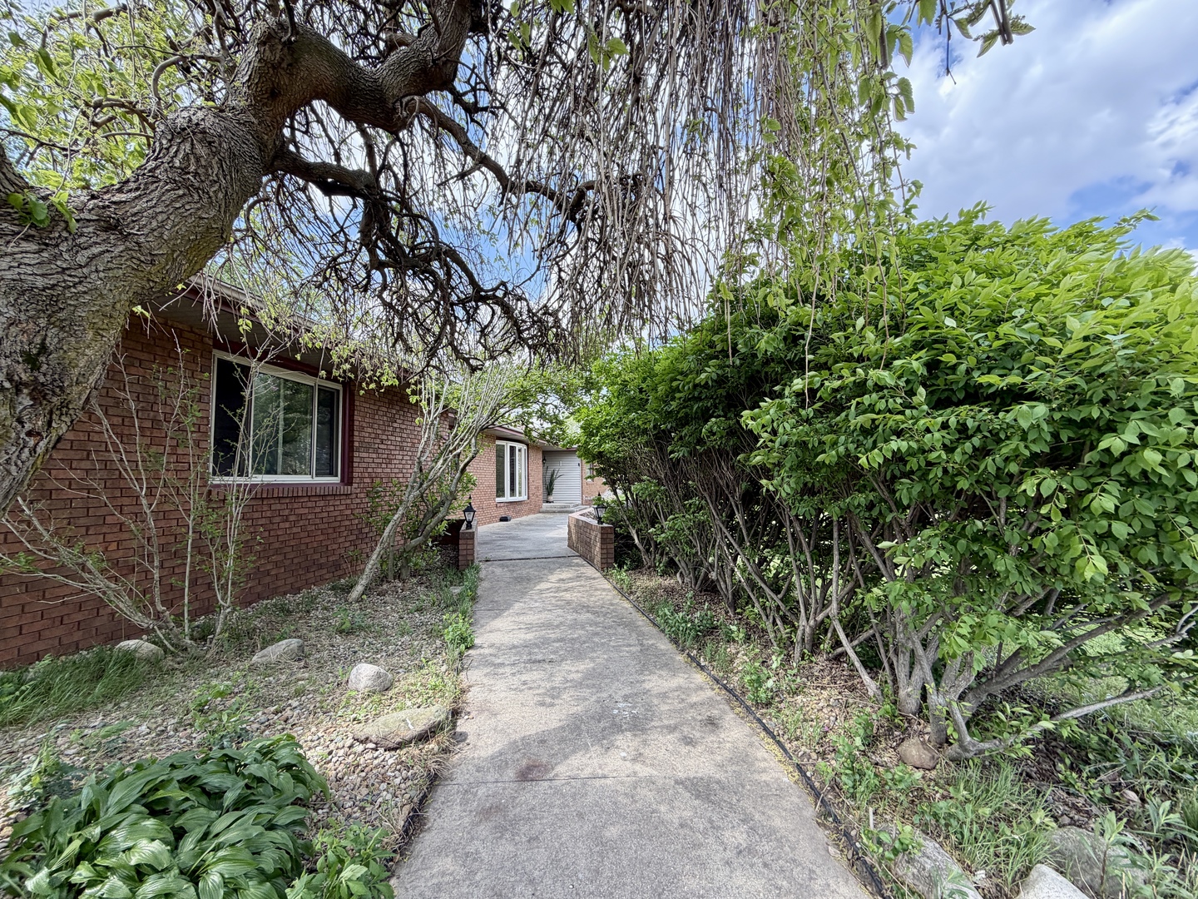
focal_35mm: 14
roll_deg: +2.1
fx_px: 485
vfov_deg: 85.7
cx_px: 599
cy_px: 450
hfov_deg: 102.1
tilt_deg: +4.4
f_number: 2.2
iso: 40
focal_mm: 2.22
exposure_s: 1/233
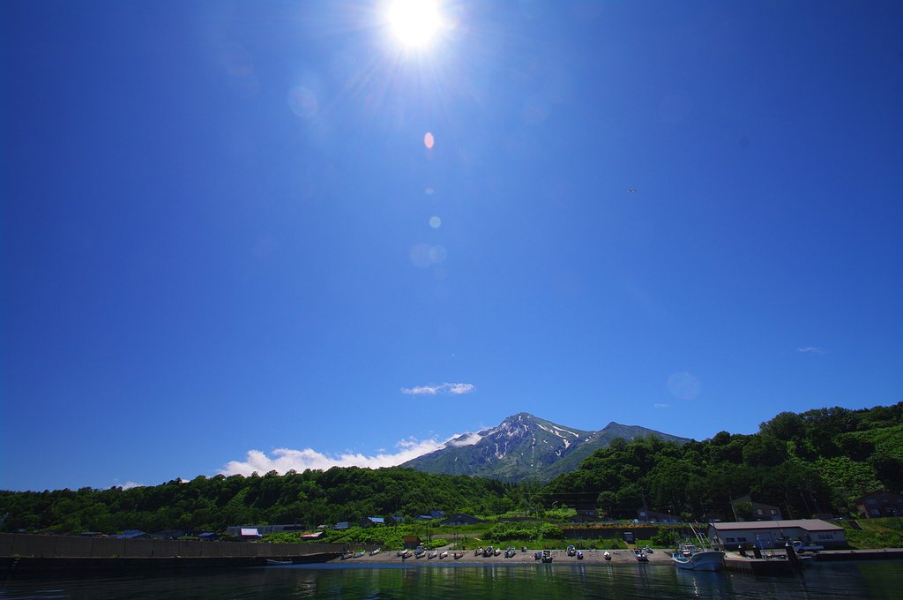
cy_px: 300
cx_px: 452
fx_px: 376
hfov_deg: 100.5
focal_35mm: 15
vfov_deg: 77.2
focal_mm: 10
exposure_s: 1/200
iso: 100
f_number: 11
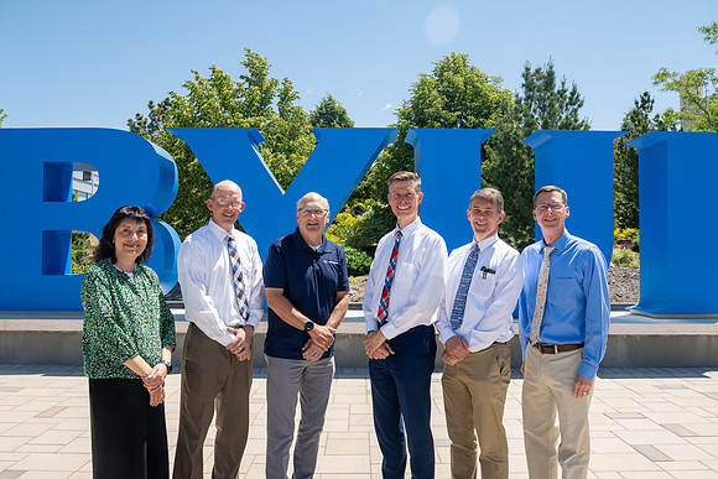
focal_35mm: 27
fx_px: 538
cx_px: 365
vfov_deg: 48.0
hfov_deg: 67.5
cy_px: 246
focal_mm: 24
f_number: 5.6
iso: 125
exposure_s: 1/400
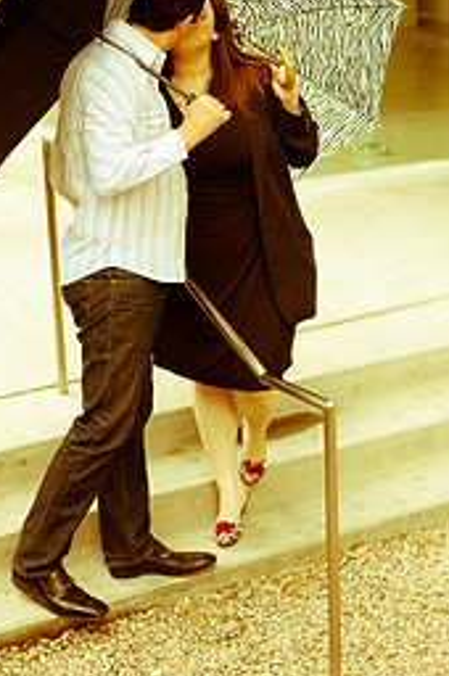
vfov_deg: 23.0
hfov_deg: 15.5
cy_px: 198
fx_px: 1651
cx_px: 168
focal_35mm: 88
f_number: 2.8
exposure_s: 1/250
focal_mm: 50
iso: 200
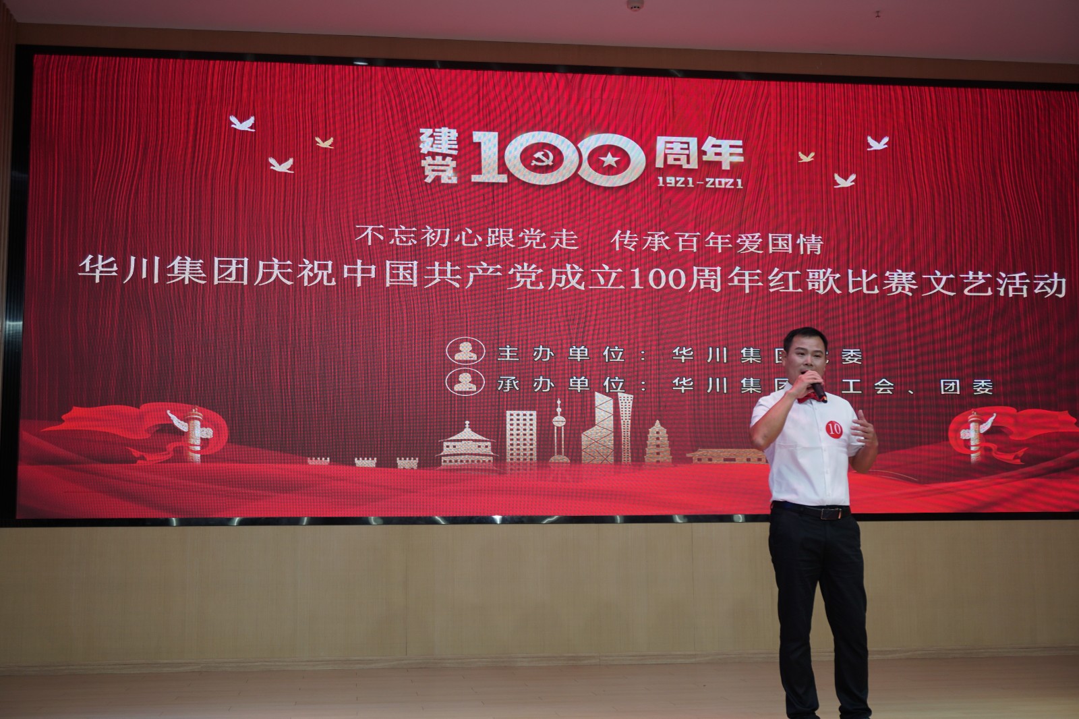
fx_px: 1348
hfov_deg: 43.6
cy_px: 360
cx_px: 540
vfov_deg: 29.9
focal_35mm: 45
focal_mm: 30
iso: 250
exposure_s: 1/160
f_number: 5
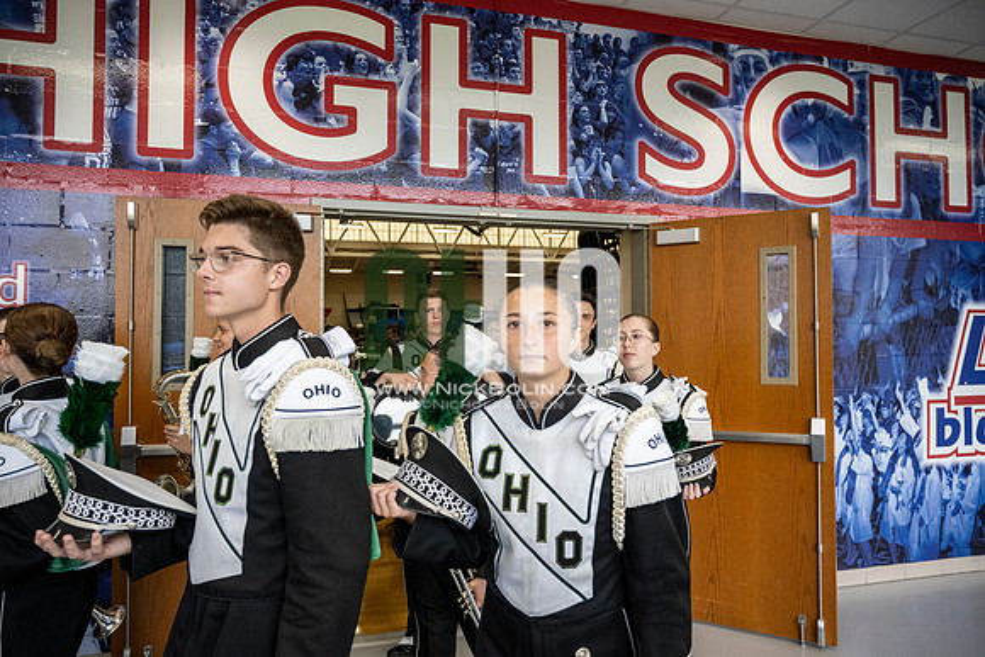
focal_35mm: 24
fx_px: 657
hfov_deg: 73.7
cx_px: 492
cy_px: 328
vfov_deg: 53.2
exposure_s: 1/800
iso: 3200
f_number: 4
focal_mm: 24
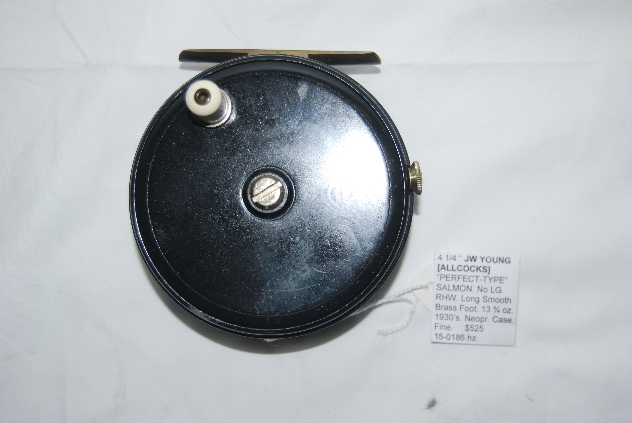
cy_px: 212
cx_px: 316
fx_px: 1002
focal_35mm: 57
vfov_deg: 23.8
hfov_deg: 35.0
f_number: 4.8
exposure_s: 1/60
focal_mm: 38
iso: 100
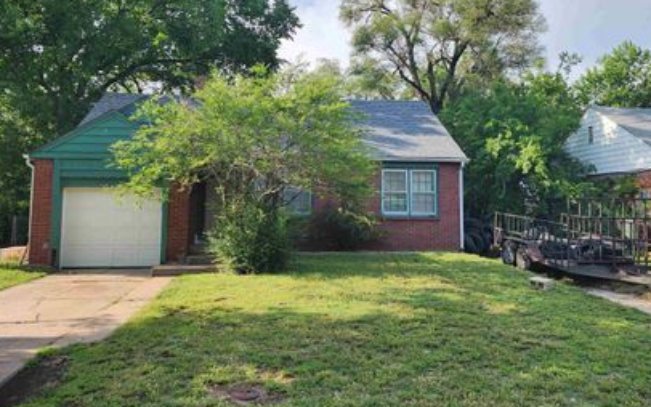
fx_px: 532
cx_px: 316
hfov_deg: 62.9
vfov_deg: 41.8
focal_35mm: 30
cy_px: 180
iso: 12
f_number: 1.8
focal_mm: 6.4
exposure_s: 1/456
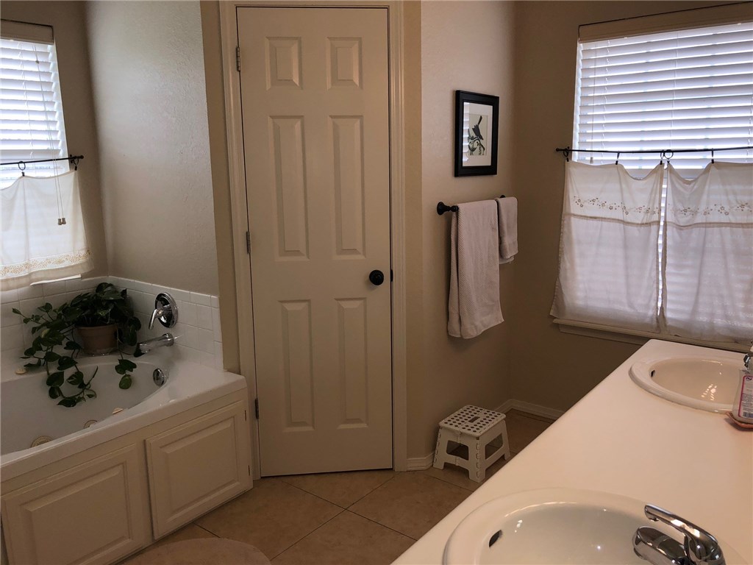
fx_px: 609
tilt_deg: -10.5
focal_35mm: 28
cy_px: 282
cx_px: 376
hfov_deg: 63.4
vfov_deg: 49.7
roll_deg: +1.5
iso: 32
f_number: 1.8
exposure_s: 1/120
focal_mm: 4
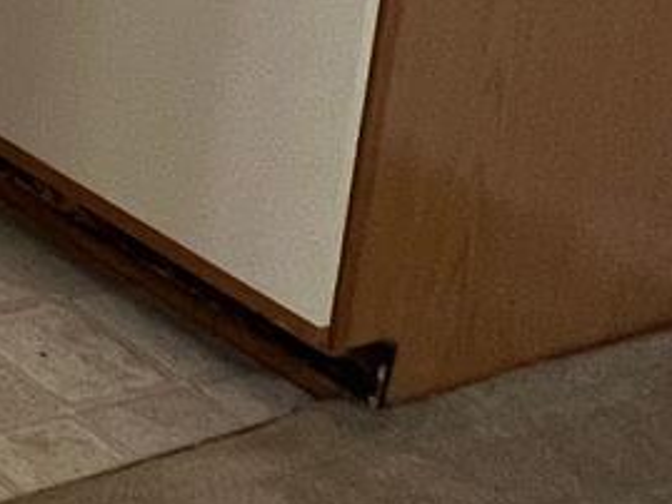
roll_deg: +1.6
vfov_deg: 12.5
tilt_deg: -11.2
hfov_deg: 11.5
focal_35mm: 99
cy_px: -601
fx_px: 1923
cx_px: -1324
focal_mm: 1.57
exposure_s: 1/60
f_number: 1.8
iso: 160
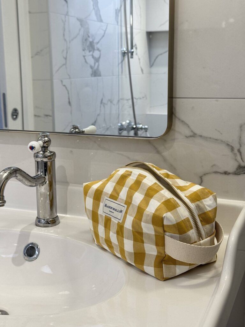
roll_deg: +0.6
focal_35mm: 48
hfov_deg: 30.3
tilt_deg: -11.5
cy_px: 164
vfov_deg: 39.7
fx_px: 453
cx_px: 122
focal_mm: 6.76
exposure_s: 1/50
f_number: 1.78
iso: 64
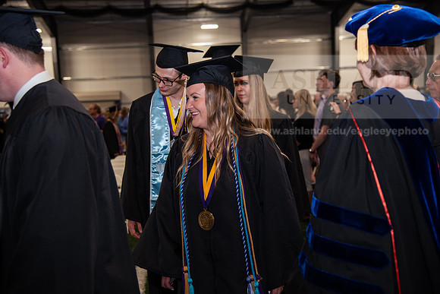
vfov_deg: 24.6
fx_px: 672
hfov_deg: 36.2
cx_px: 220
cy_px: 147
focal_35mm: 55
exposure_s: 1/125
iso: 1000
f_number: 4
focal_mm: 55
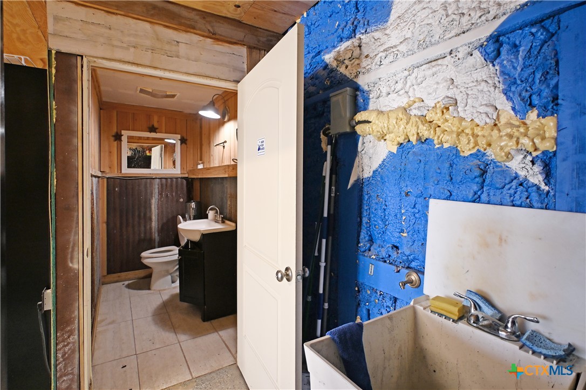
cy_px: 195
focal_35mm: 18
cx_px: 293
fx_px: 293
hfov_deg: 90.0
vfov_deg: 67.3
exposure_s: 1/20
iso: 360
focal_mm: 12
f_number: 3.5
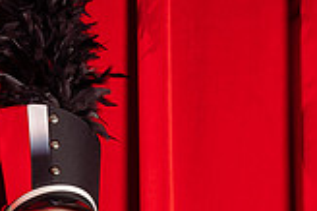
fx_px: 1232
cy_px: 434
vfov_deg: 9.1
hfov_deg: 14.6
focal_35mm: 140
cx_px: 60
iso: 200
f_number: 5
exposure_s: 1/250
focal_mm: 51
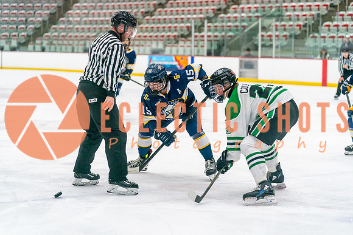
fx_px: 942
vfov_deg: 14.3
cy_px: 118
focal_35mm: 96
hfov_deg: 21.2
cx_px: 176
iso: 3200
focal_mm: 96
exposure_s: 1/1250
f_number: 2.8
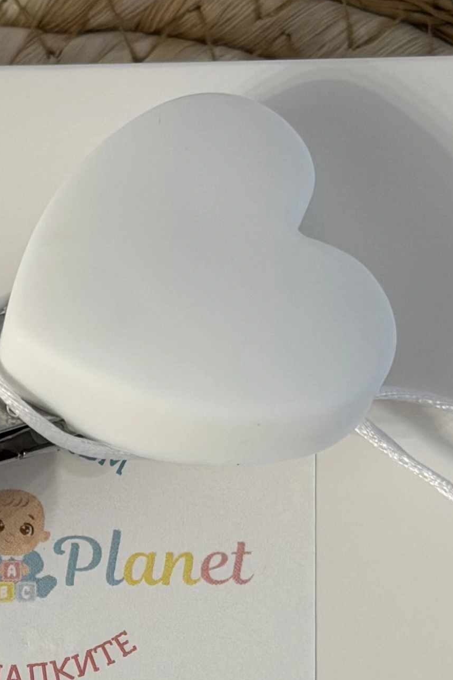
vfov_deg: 12.9
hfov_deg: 8.8
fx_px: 2944
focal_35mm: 156
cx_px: 51
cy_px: 762
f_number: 1.78
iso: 80
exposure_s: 1/50
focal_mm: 6.76
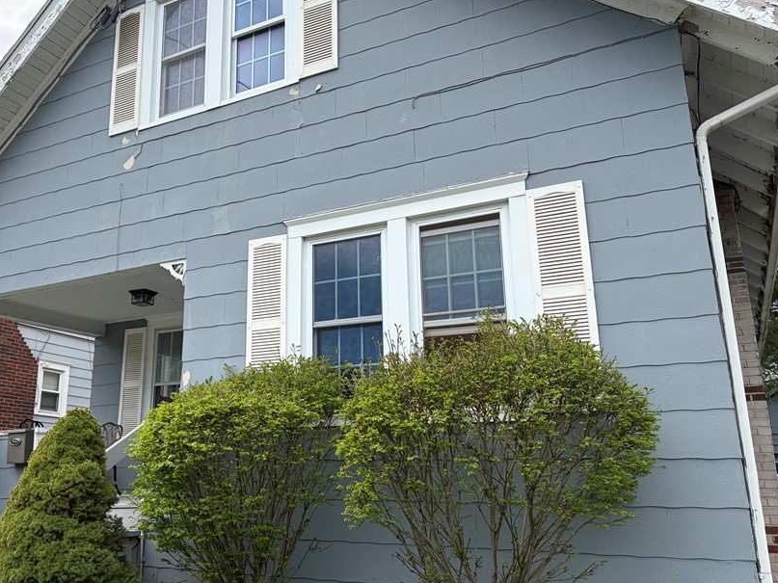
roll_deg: +0.5
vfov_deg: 42.9
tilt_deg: +16.0
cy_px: 276
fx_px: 742
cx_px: 287
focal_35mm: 33
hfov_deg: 54.7
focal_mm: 5.96
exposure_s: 1/2283
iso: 64
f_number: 1.6
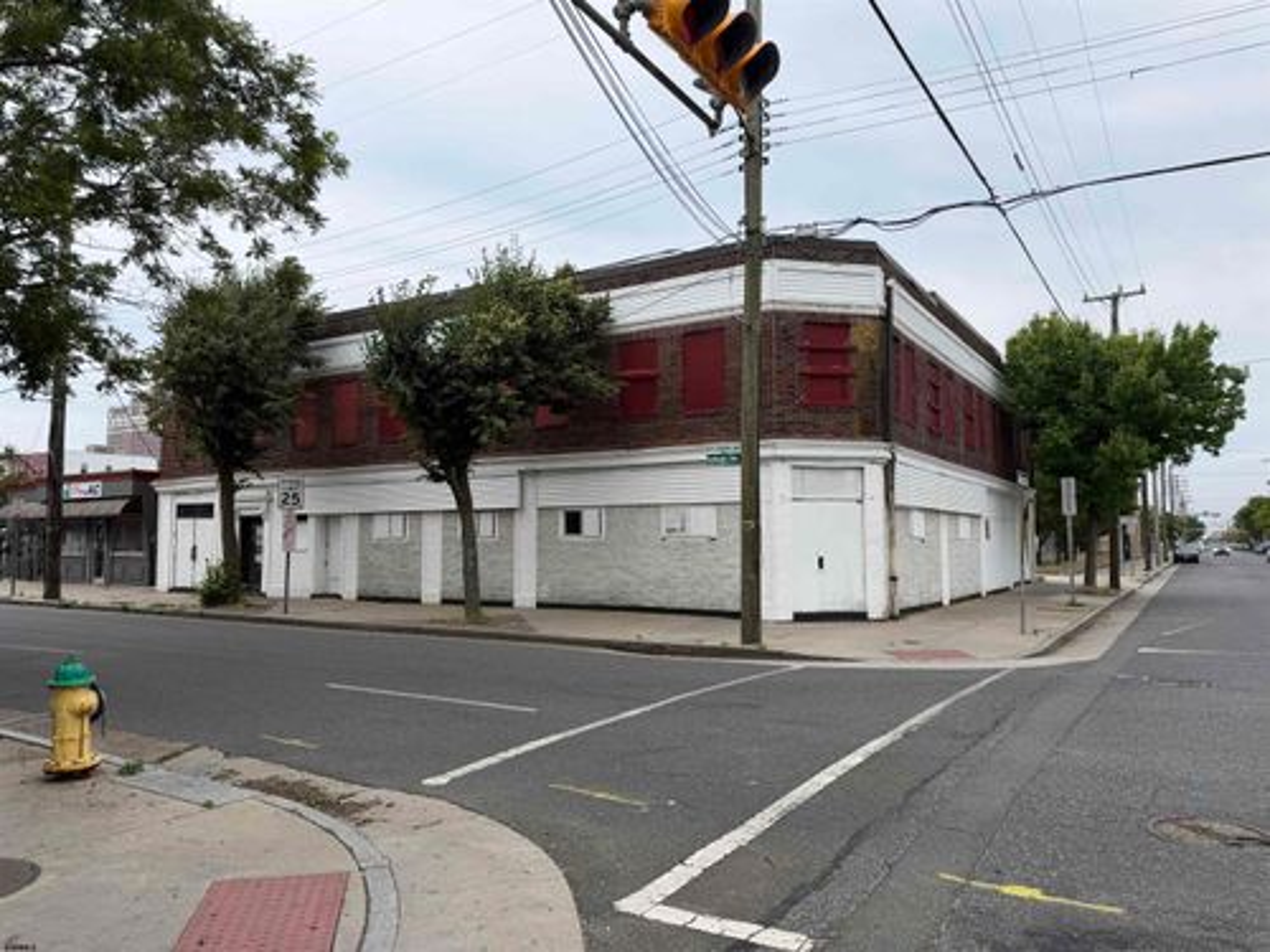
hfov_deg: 71.6
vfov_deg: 56.8
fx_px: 881
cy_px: 476
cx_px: 635
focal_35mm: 24
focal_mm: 6.76
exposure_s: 1/3953
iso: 80
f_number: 1.78
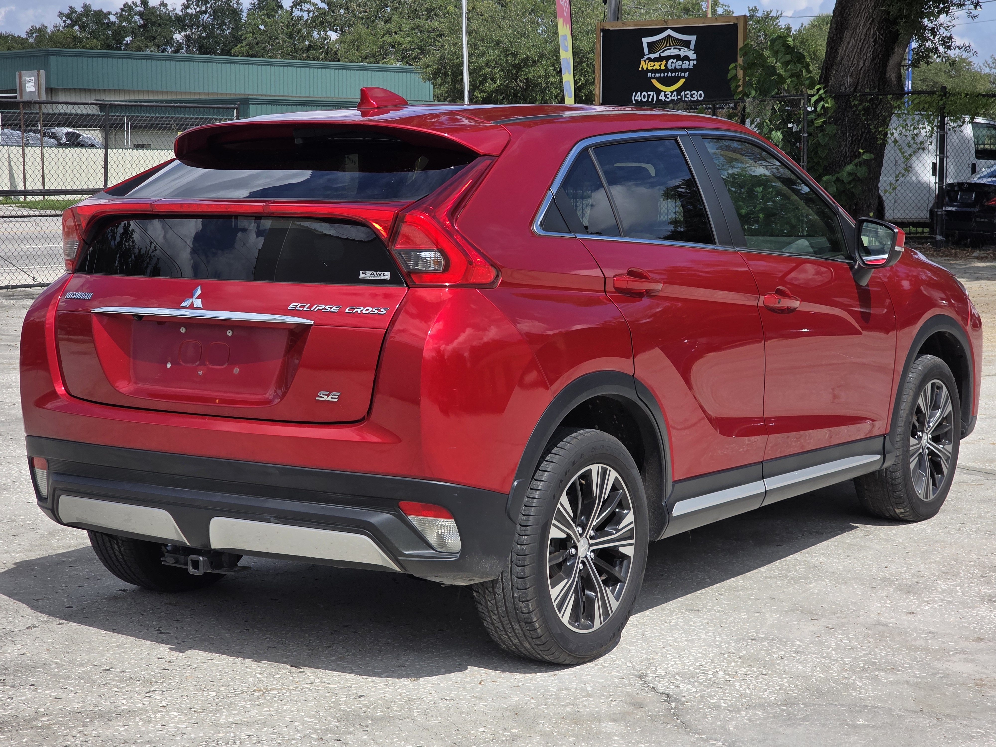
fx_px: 1985
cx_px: 498
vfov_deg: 21.3
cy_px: 374
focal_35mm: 69
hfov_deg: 28.2
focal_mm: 7.9
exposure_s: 1/2517
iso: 50
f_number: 2.4
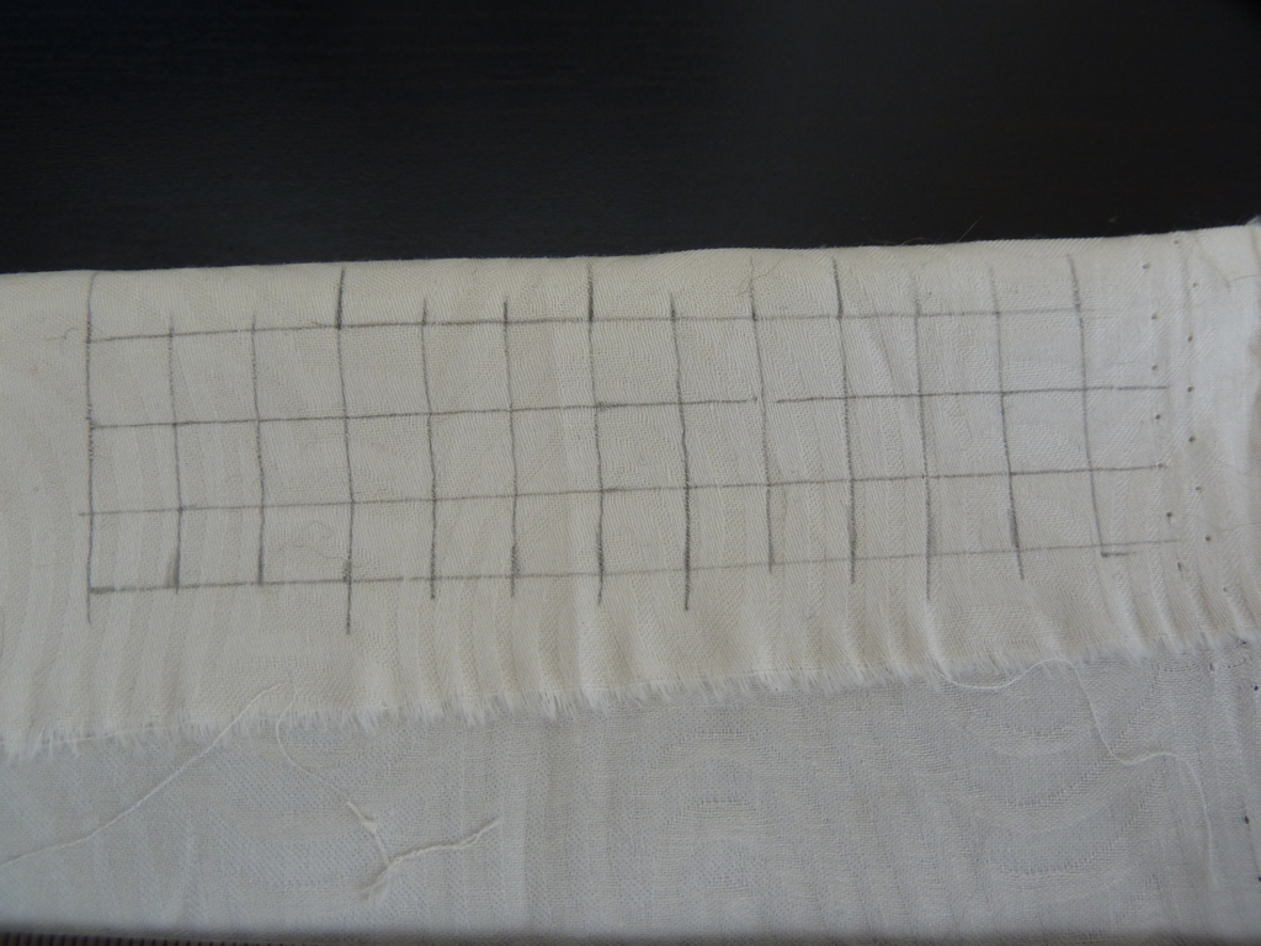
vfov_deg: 54.9
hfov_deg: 69.4
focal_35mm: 25
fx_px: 911
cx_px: 630
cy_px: 473
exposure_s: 1/30
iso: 125
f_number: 3.3
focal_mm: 4.1
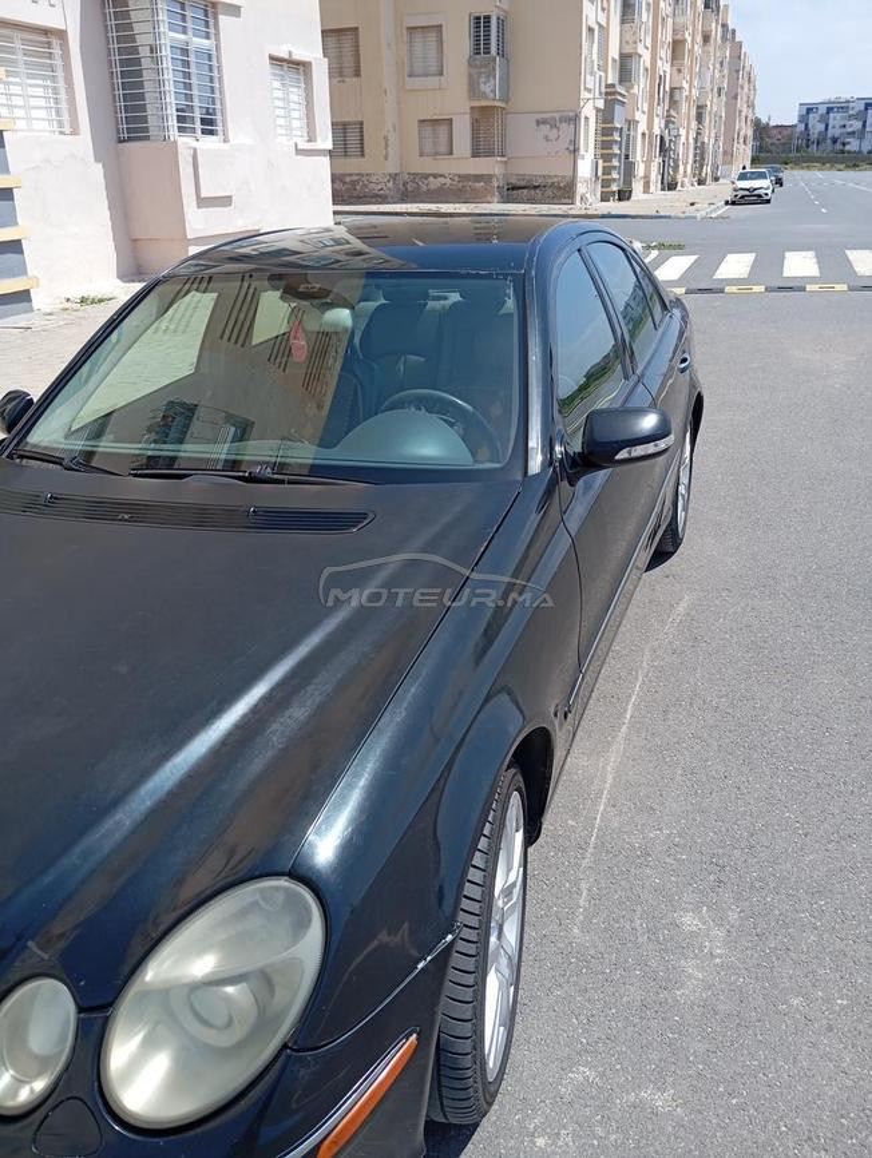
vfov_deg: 63.4
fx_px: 938
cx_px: 436
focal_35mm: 28
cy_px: 579
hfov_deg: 49.9
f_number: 1.8
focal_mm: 4.22
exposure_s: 1/630
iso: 113
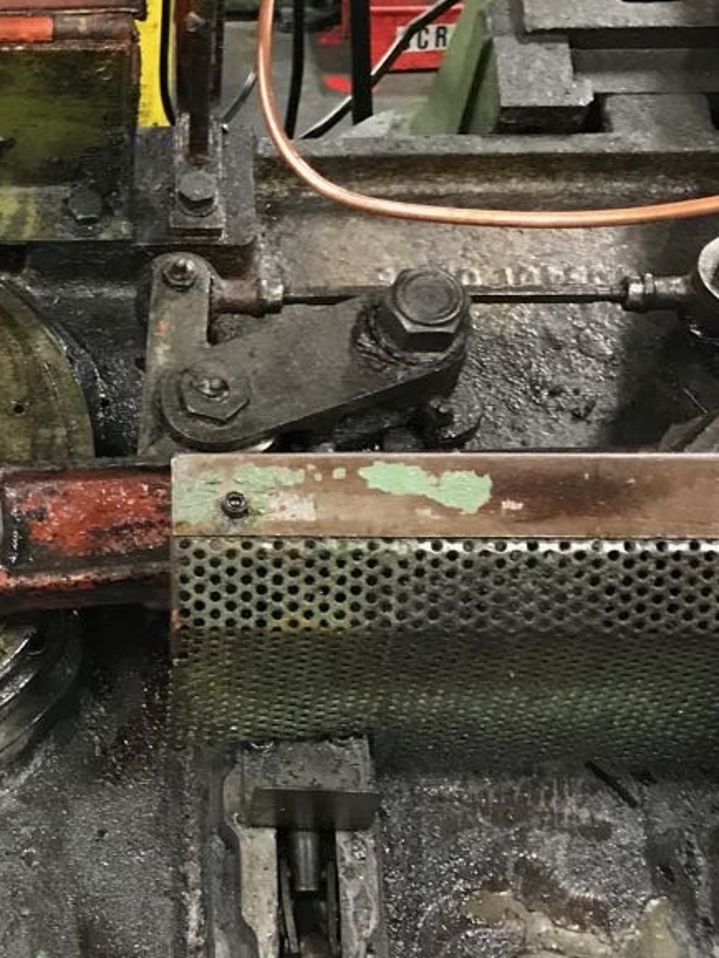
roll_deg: +1.9
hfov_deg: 22.4
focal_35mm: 62
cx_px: -60
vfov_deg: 31.2
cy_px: 467
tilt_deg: -32.2
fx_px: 1716
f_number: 1.8
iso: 100
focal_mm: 3.99
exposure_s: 1/11
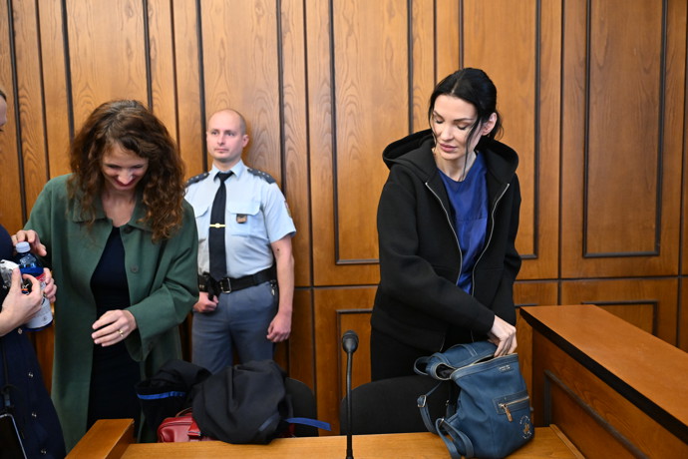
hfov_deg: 55.1
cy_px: 230
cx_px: 344
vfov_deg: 38.4
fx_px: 659
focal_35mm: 34
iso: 6400
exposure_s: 1/320
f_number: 3.5
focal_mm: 34.5
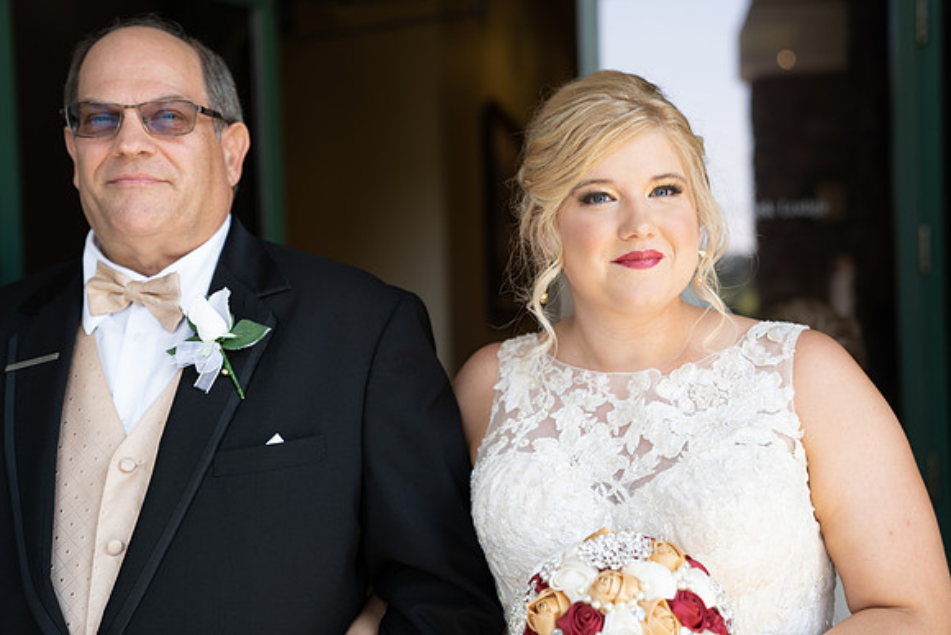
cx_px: 476
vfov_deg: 25.1
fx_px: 1427
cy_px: 318
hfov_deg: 36.9
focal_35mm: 54
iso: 100
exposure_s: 1/160
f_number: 2.8
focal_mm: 54
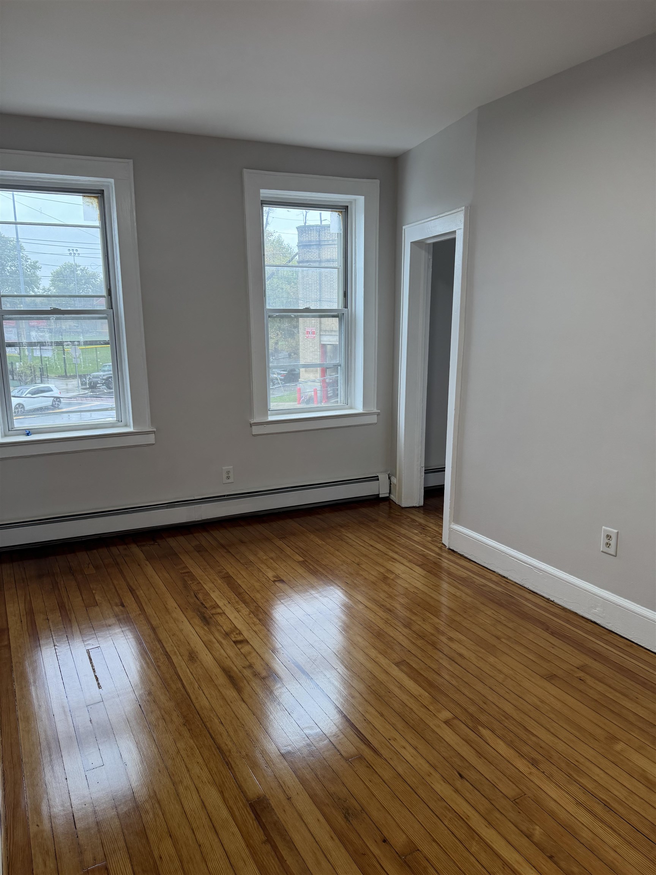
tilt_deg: -11.7
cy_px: 438
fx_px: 606
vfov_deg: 71.6
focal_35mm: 24
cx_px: 328
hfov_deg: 56.8
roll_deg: +0.2
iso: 200
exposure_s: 1/120
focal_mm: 6.76
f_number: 1.78
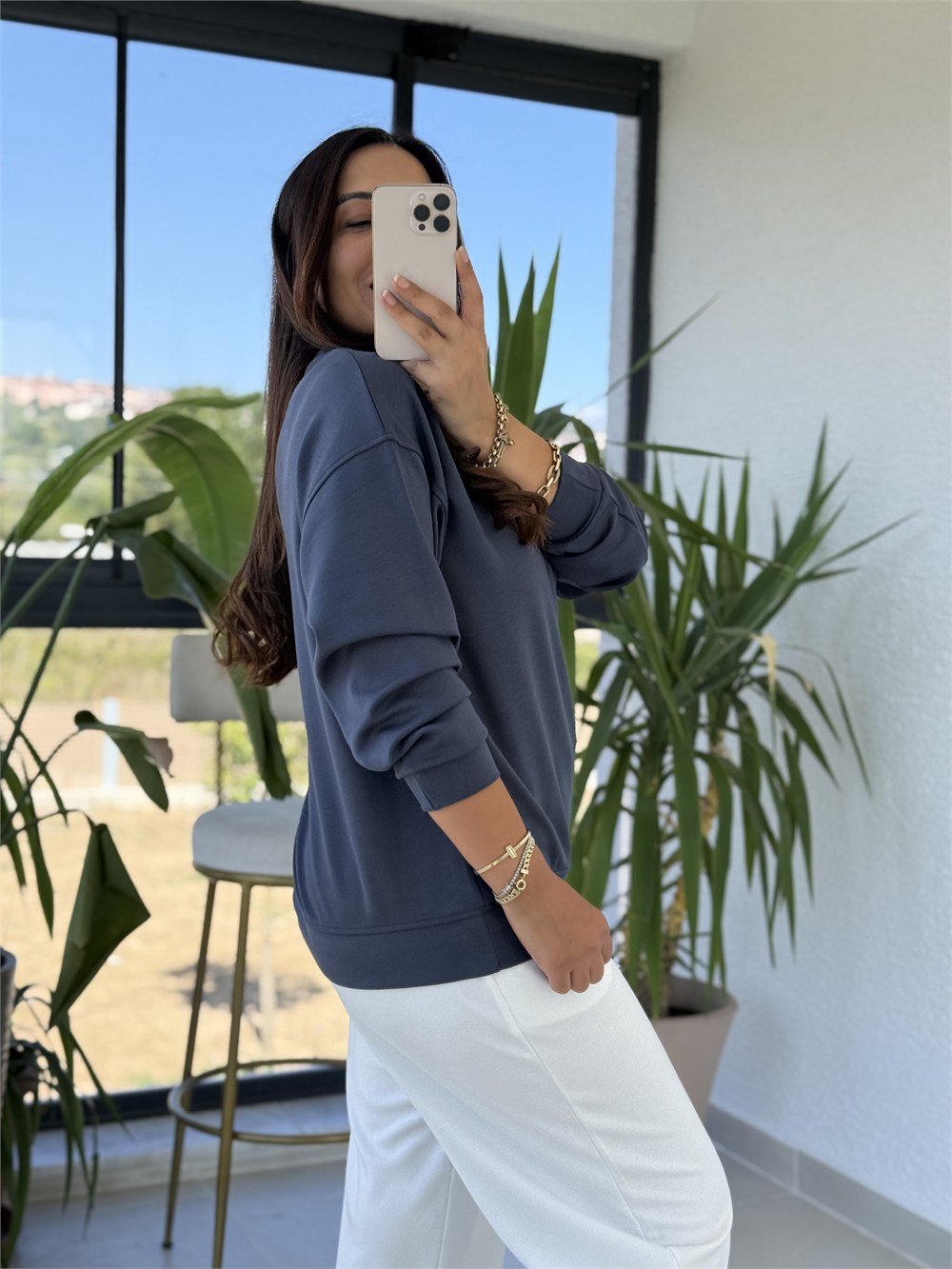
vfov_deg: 39.7
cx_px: 476
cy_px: 634
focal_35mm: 48
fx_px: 1760
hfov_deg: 30.3
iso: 80
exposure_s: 1/740
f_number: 1.78
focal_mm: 6.76
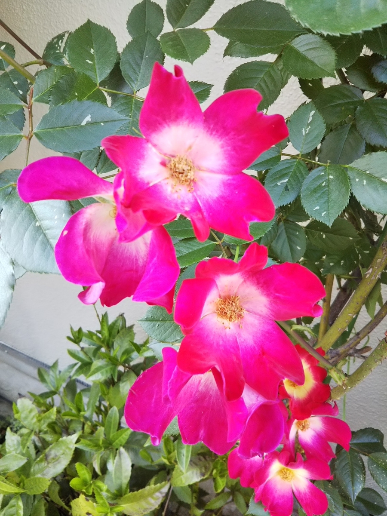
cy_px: 258
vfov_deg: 60.0
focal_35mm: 30
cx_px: 194
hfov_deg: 46.8
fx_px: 447
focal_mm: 4
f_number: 2.2
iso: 50
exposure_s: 1/60
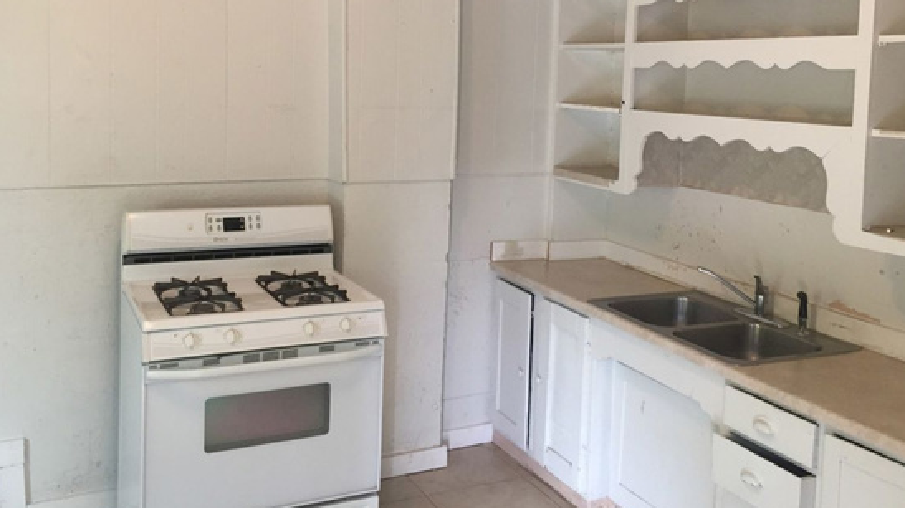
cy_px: 146
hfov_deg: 54.0
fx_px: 887
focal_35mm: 37
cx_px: 486
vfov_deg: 31.5
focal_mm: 4.15
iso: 100
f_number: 2.2
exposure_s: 1/30
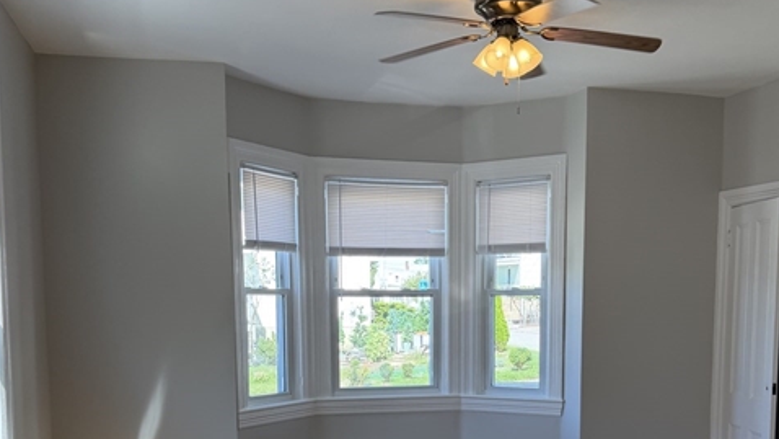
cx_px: 425
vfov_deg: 27.2
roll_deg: -0.7
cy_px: 406
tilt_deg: -6.8
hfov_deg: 48.3
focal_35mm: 42
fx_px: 868
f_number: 1.78
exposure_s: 1/181
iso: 100
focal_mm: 6.76
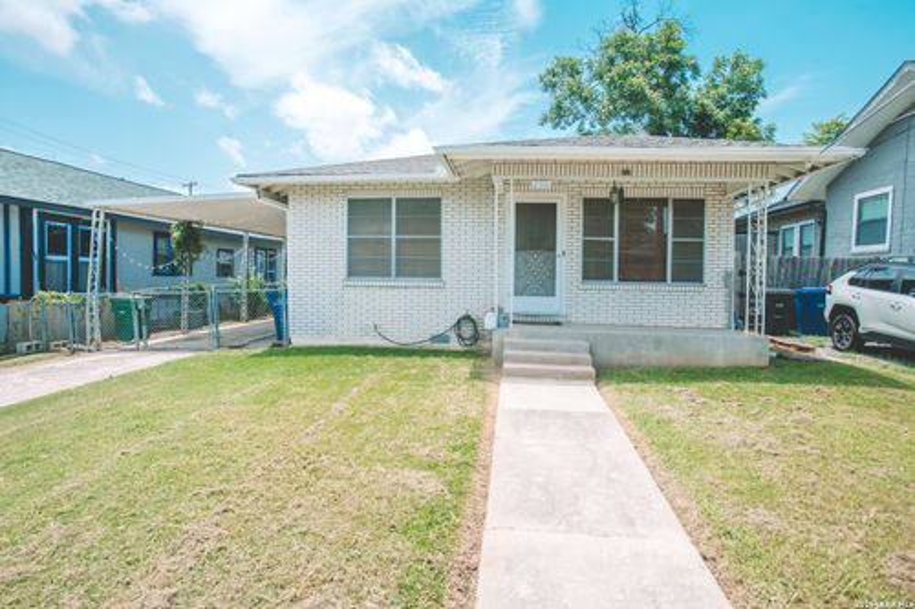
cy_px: 304
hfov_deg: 78.6
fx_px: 559
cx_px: 458
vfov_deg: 57.2
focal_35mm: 22
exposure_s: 1/200
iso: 160
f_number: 9
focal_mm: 22
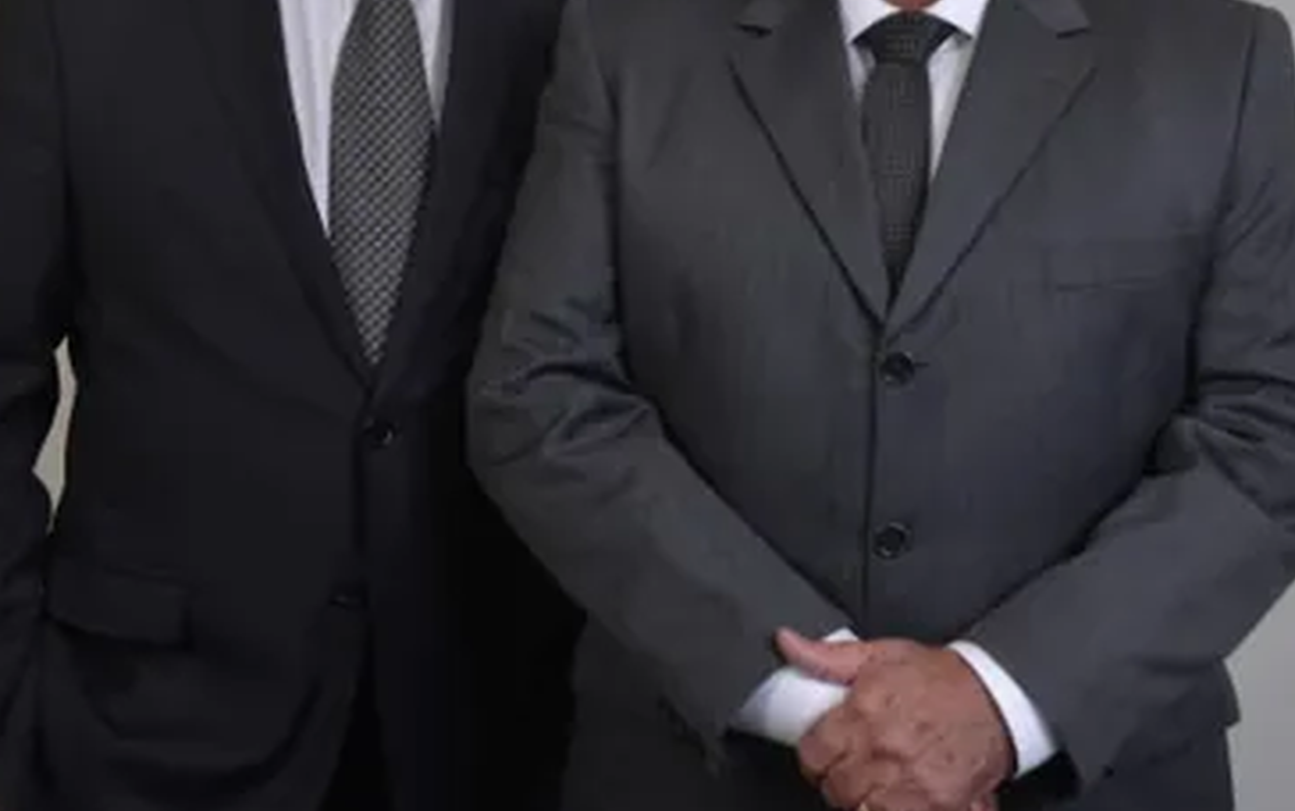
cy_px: 112
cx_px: 615
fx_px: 2966
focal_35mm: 84
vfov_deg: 15.4
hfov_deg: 24.6
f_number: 8
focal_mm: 50
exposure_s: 1/125
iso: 200
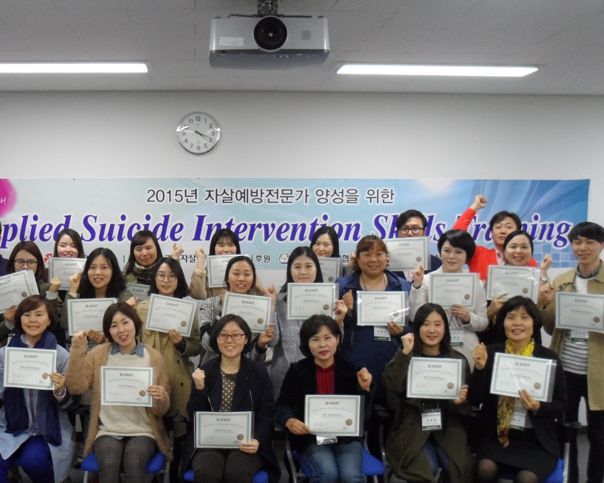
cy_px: 309
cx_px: 221
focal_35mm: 42
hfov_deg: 43.4
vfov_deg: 35.4
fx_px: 751
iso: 400
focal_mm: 5.7
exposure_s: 1/30
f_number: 3.5
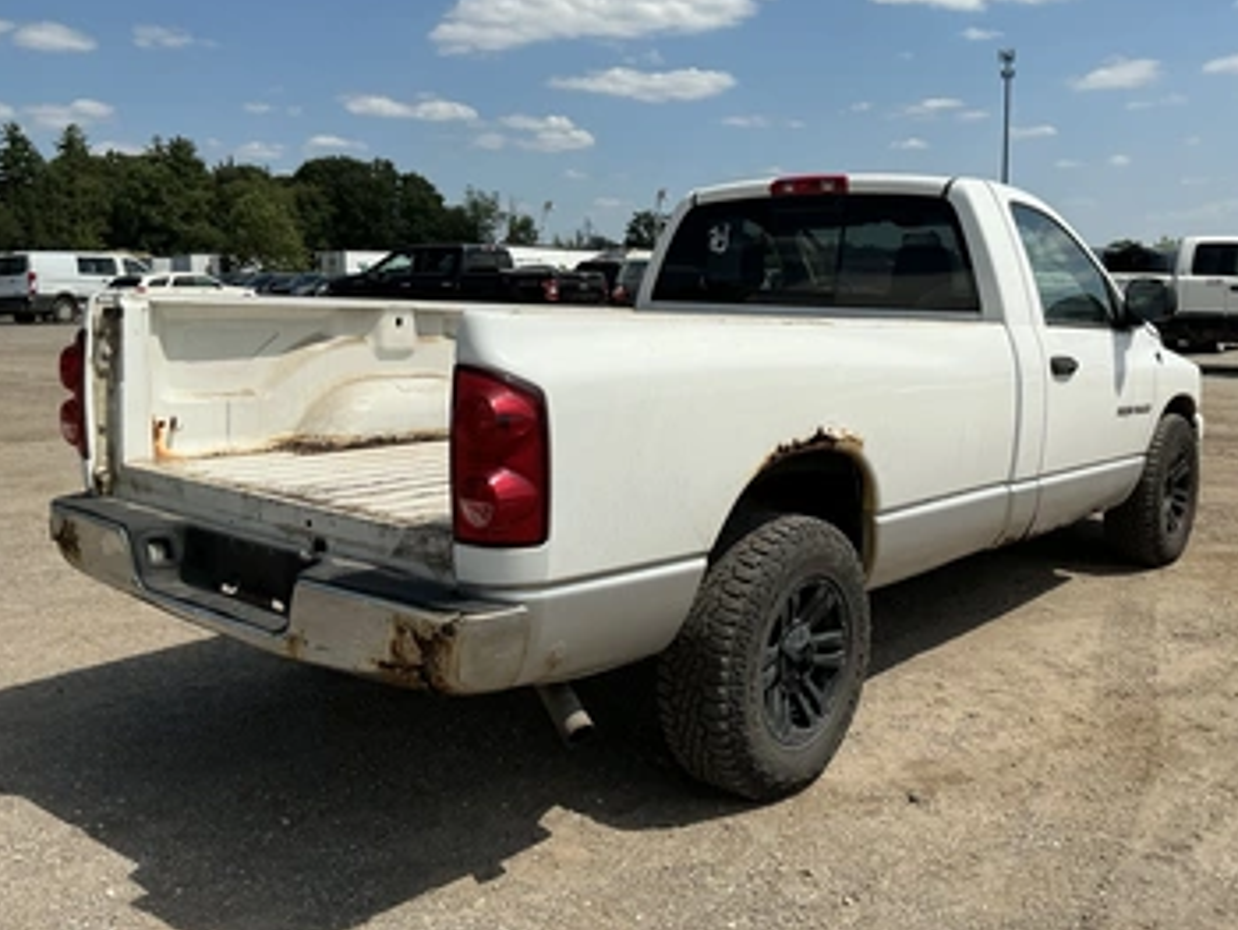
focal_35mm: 32
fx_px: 1145
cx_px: 665
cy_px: 407
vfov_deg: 44.1
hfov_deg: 56.7
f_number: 1.8
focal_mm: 3
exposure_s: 1/3534
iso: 25
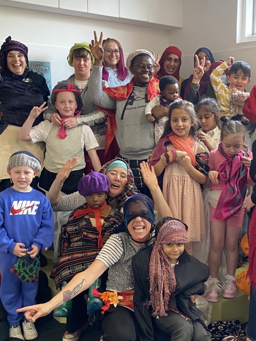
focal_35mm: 47
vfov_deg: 40.4
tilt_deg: -7.2
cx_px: 161
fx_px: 463
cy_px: 179
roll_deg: -2.0
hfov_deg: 30.7
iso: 100
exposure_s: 1/50
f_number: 1.8
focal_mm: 4.25
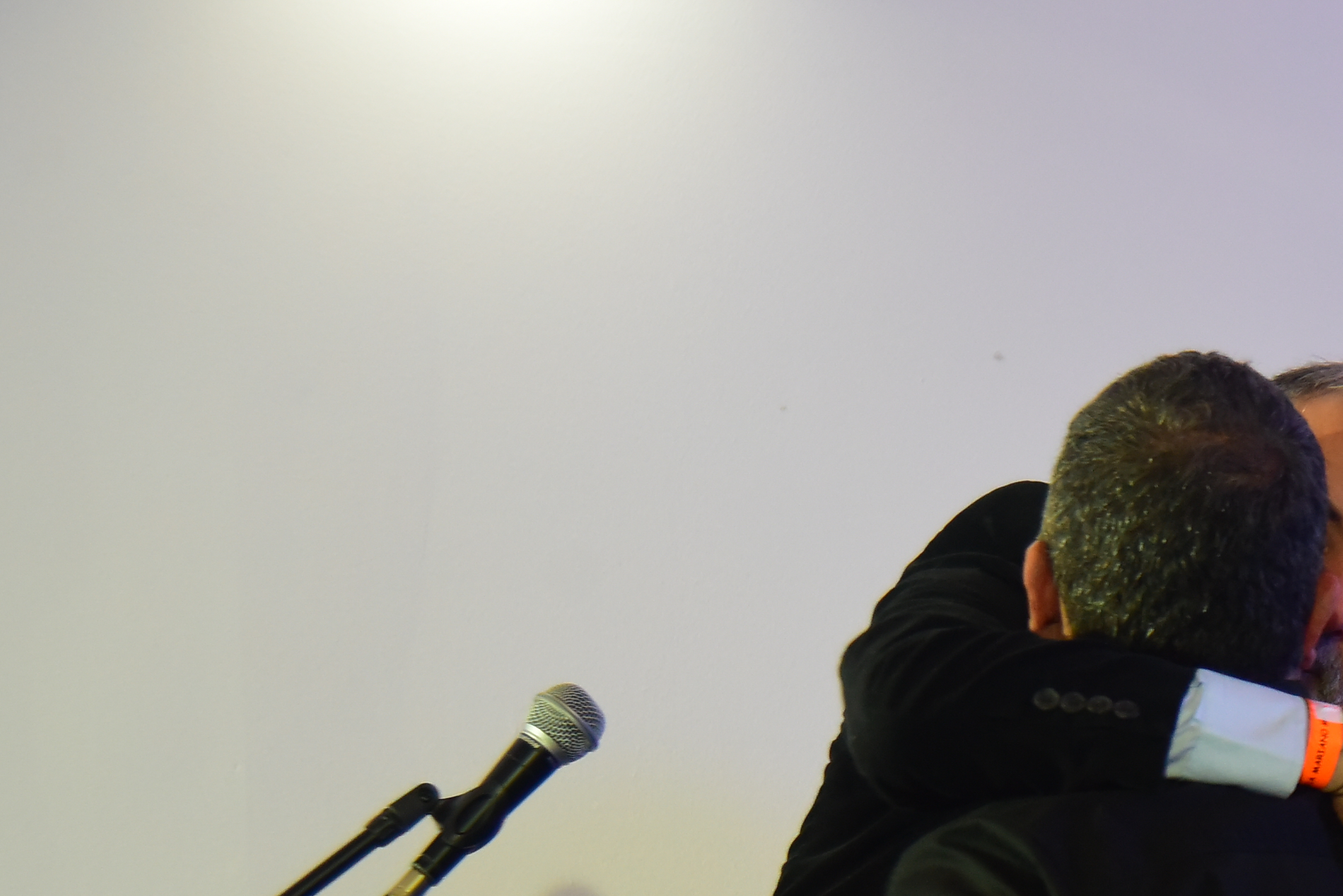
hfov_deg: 14.0
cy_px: 960
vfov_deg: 9.4
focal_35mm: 145
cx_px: 1191
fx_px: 5410
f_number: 4
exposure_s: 1/125
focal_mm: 62
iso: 2500
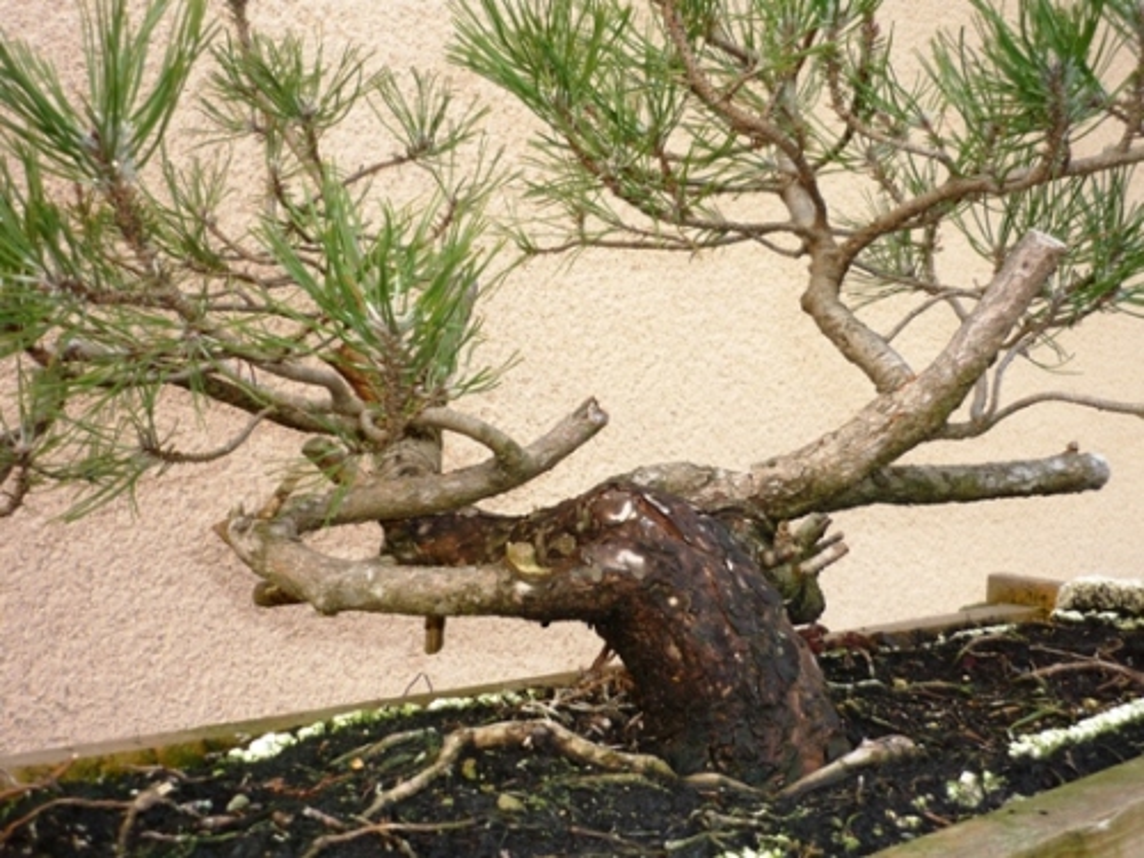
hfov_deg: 51.4
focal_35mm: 36
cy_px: 429
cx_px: 572
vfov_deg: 39.7
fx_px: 1190
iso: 100
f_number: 2.9
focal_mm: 6
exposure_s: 1/60
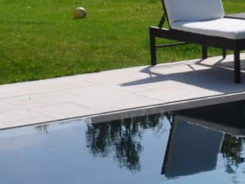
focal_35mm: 152
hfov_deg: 12.4
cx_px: 363
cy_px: 121
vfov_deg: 9.8
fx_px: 1076
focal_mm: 18
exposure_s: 1/200
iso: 200
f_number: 14
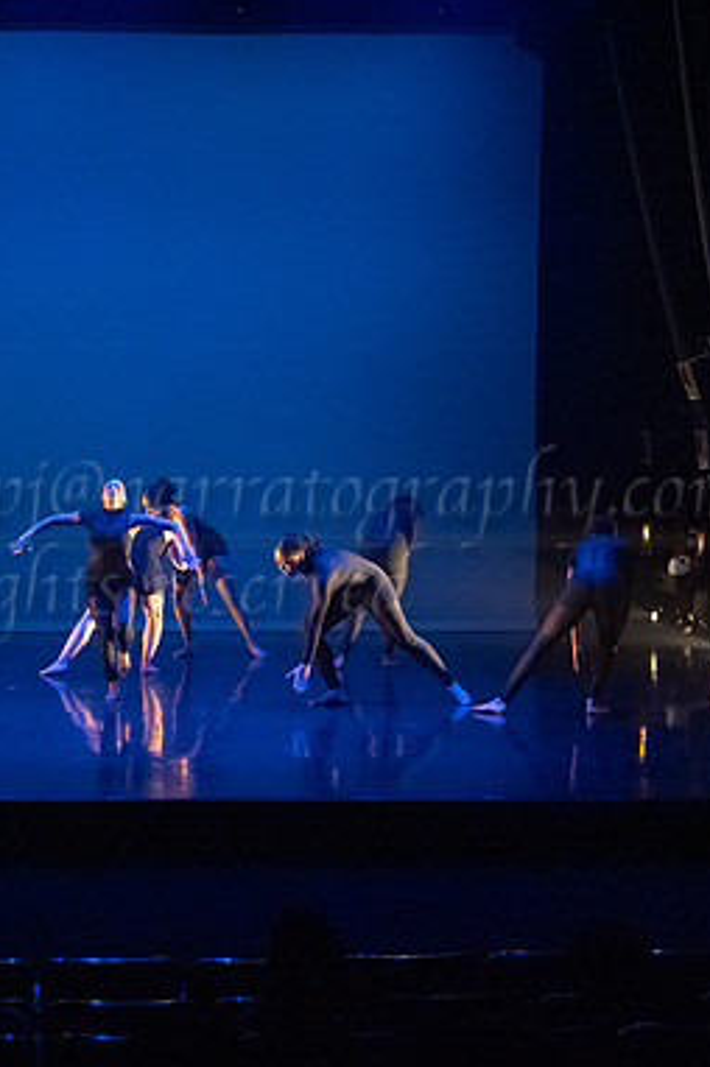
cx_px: 116
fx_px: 2312
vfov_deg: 26.0
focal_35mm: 78
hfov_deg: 17.3
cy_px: 558
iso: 4000
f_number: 3.2
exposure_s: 1/250
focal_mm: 47
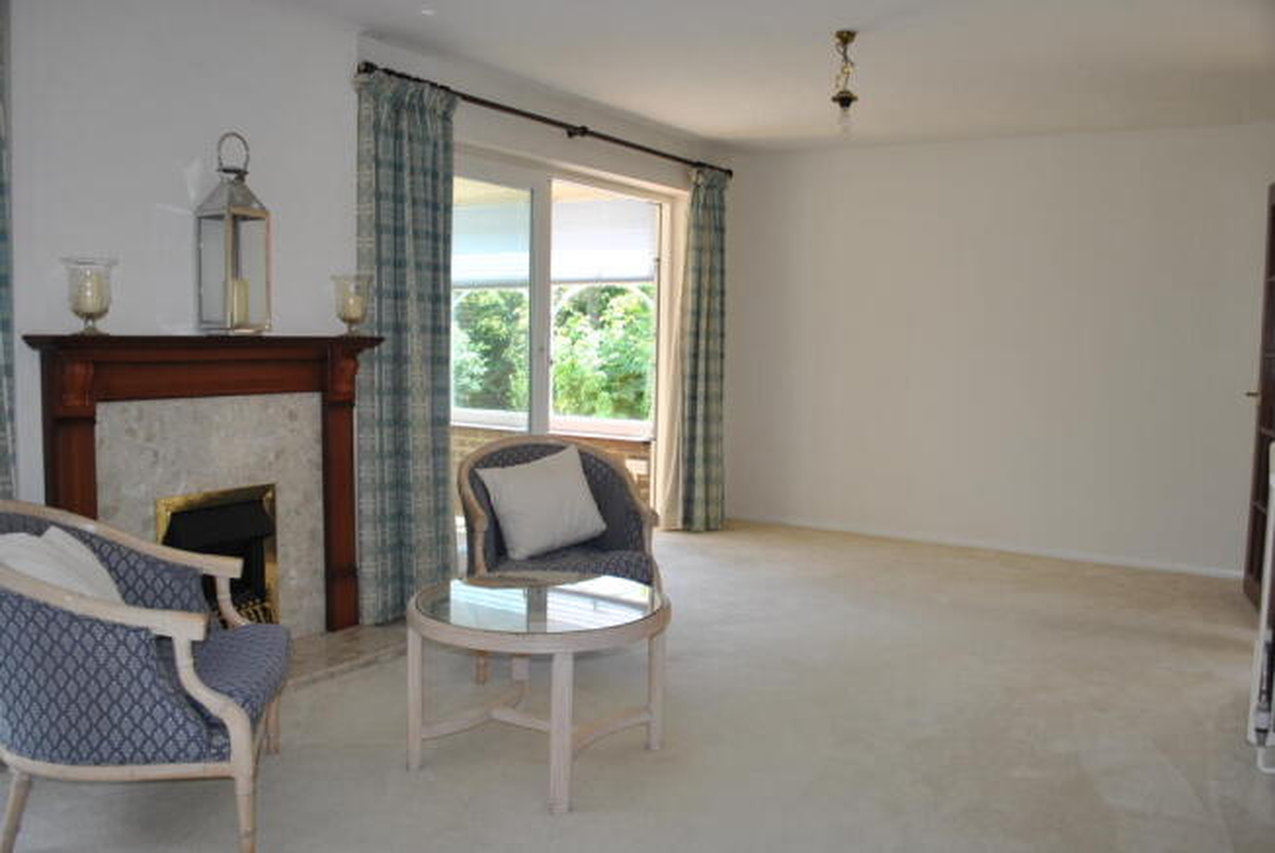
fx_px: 1064
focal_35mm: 30
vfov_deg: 43.7
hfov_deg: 61.9
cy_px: 426
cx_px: 638
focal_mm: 20
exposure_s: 1/125
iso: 180
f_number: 3.8
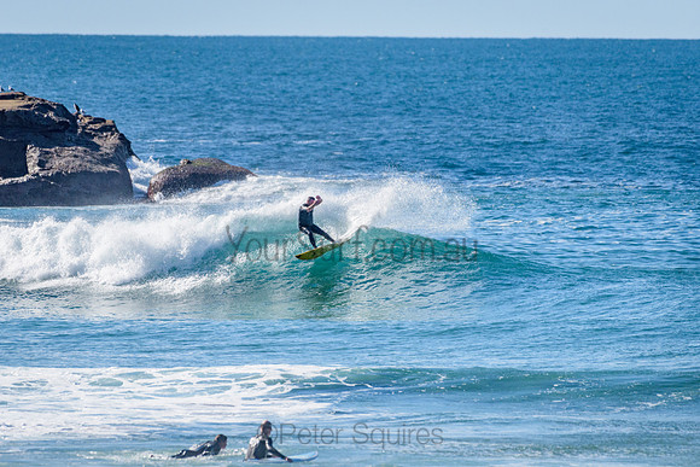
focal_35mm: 613
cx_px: 305
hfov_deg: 3.4
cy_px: 228
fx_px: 11927
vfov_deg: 2.2
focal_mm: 500
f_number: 5.6
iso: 500
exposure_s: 1/8000
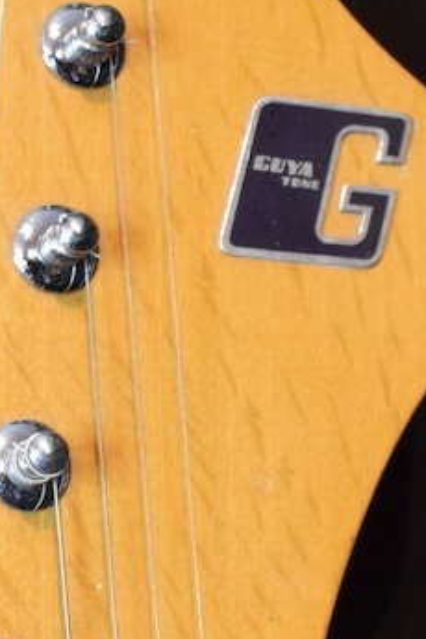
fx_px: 2896
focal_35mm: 163
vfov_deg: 12.5
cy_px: 552
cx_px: 139
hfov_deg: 8.4
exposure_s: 1/60
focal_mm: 25
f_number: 4
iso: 3200
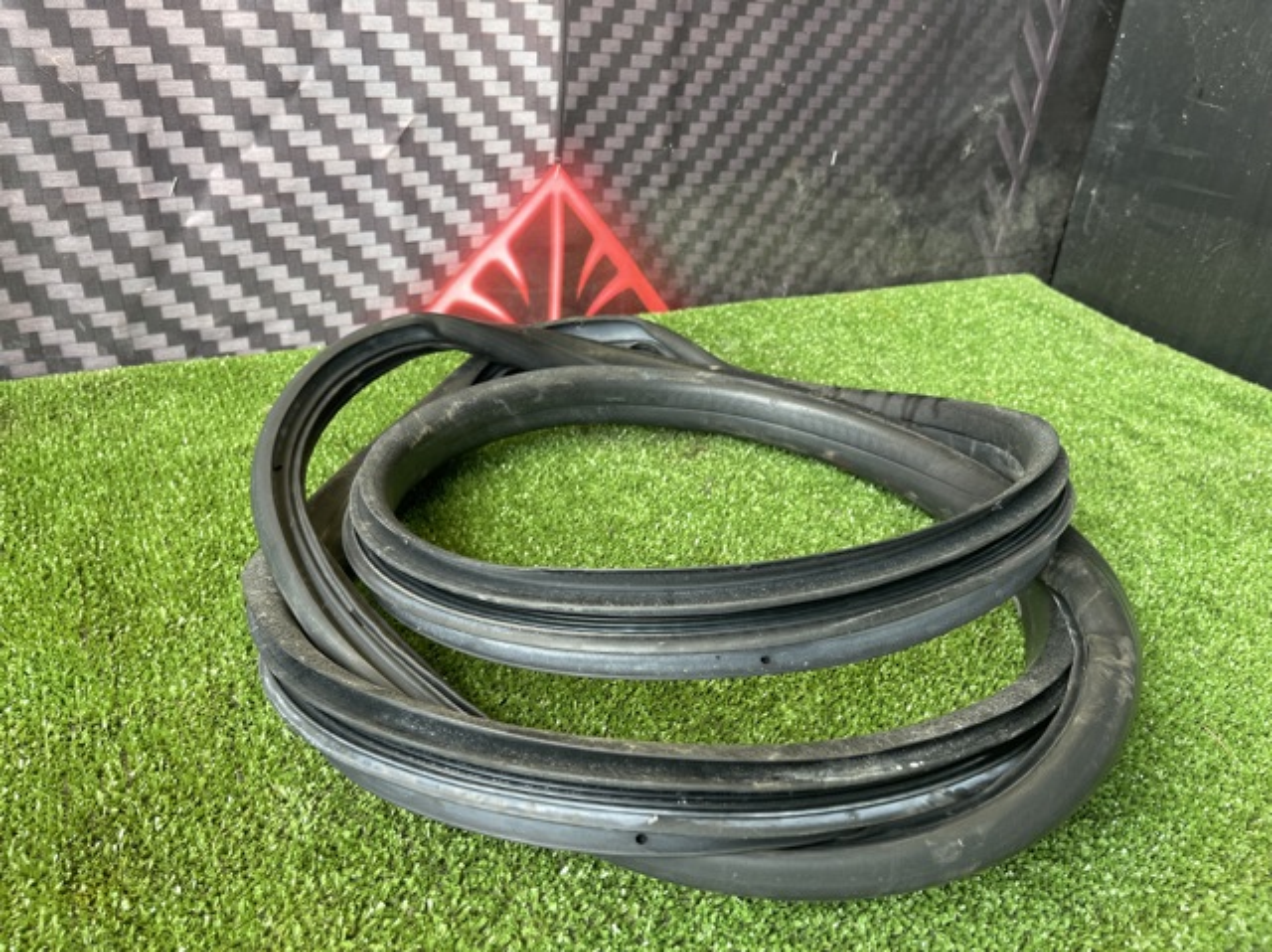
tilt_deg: -29.4
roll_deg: -4.4
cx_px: 636
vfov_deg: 54.8
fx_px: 918
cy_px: 476
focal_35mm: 25
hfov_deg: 69.4
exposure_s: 1/121
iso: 64
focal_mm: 5.1
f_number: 1.6
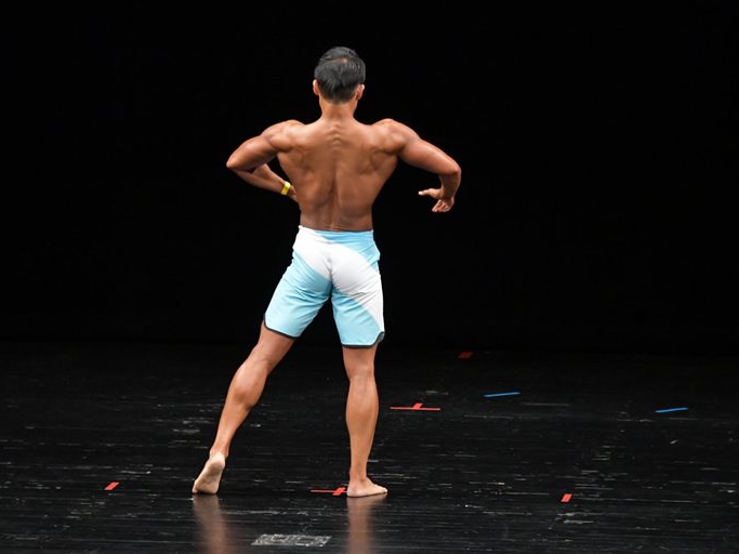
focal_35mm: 278
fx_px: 5934
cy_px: 276
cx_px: 345
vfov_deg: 5.3
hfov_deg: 7.1
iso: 3200
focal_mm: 170
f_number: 5.6
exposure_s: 1/400
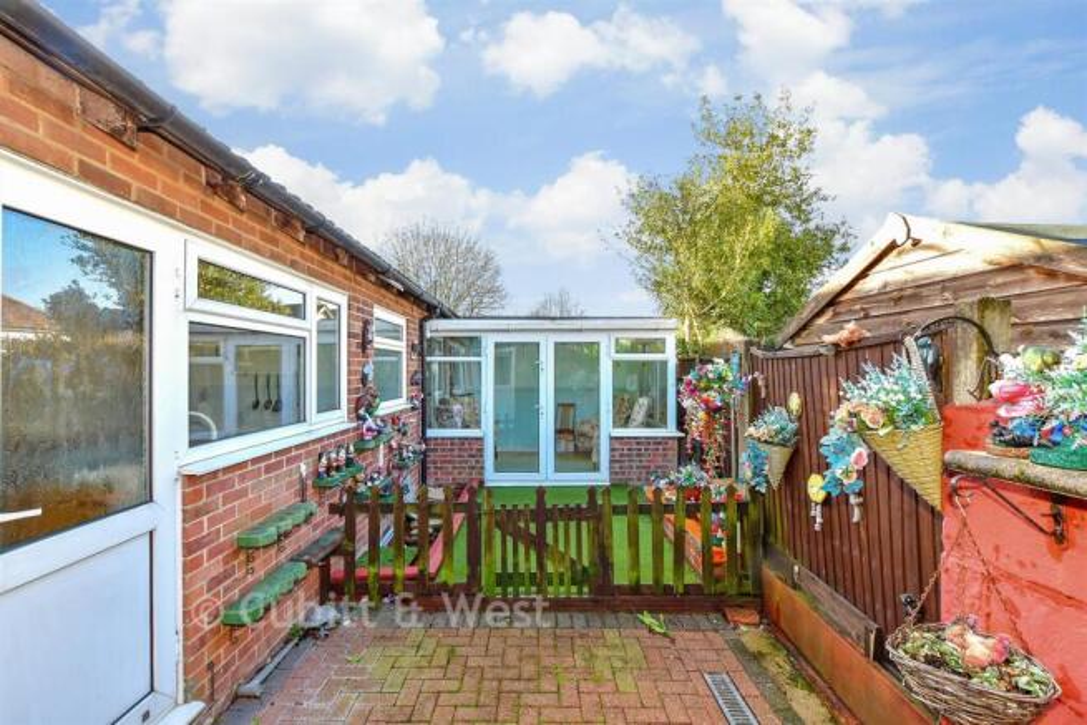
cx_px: 544
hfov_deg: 100.4
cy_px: 362
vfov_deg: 77.4
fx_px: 453
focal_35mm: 15
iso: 160
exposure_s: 1/25
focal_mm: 10
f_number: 8
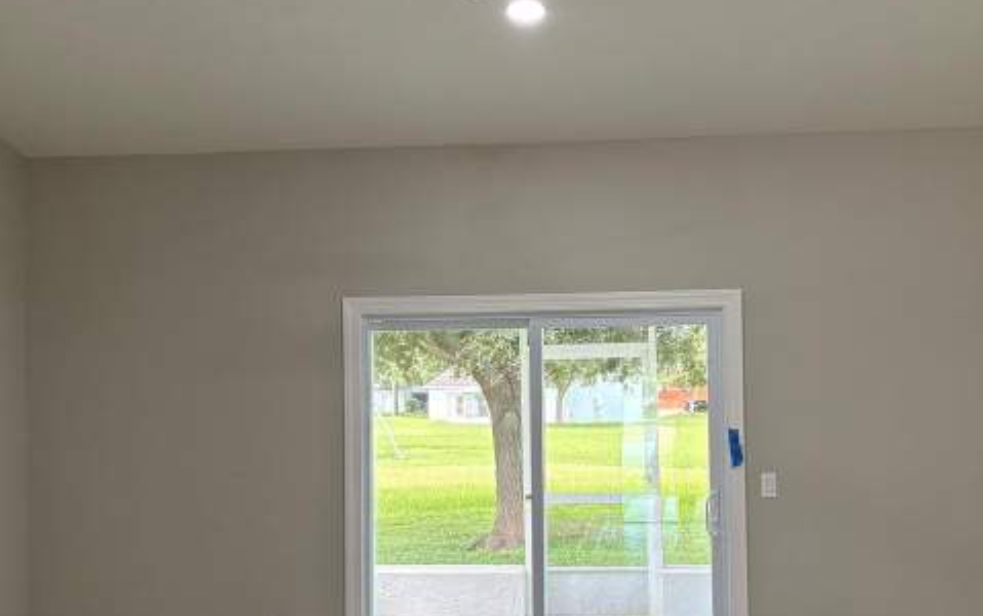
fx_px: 1233
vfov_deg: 28.0
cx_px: 558
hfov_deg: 43.4
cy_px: 359
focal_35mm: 46
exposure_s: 1/120
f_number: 1.6
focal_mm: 5.96
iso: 125
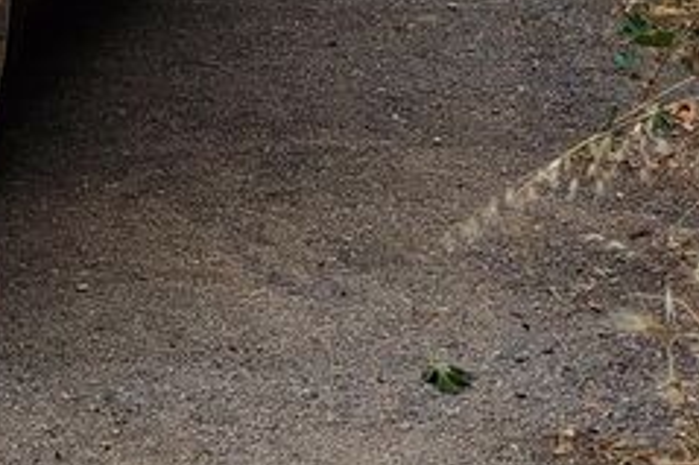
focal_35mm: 135
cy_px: -278
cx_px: -404
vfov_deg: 9.8
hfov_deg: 14.1
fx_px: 2619
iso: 50
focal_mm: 5.31
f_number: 1.7
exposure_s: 1/780
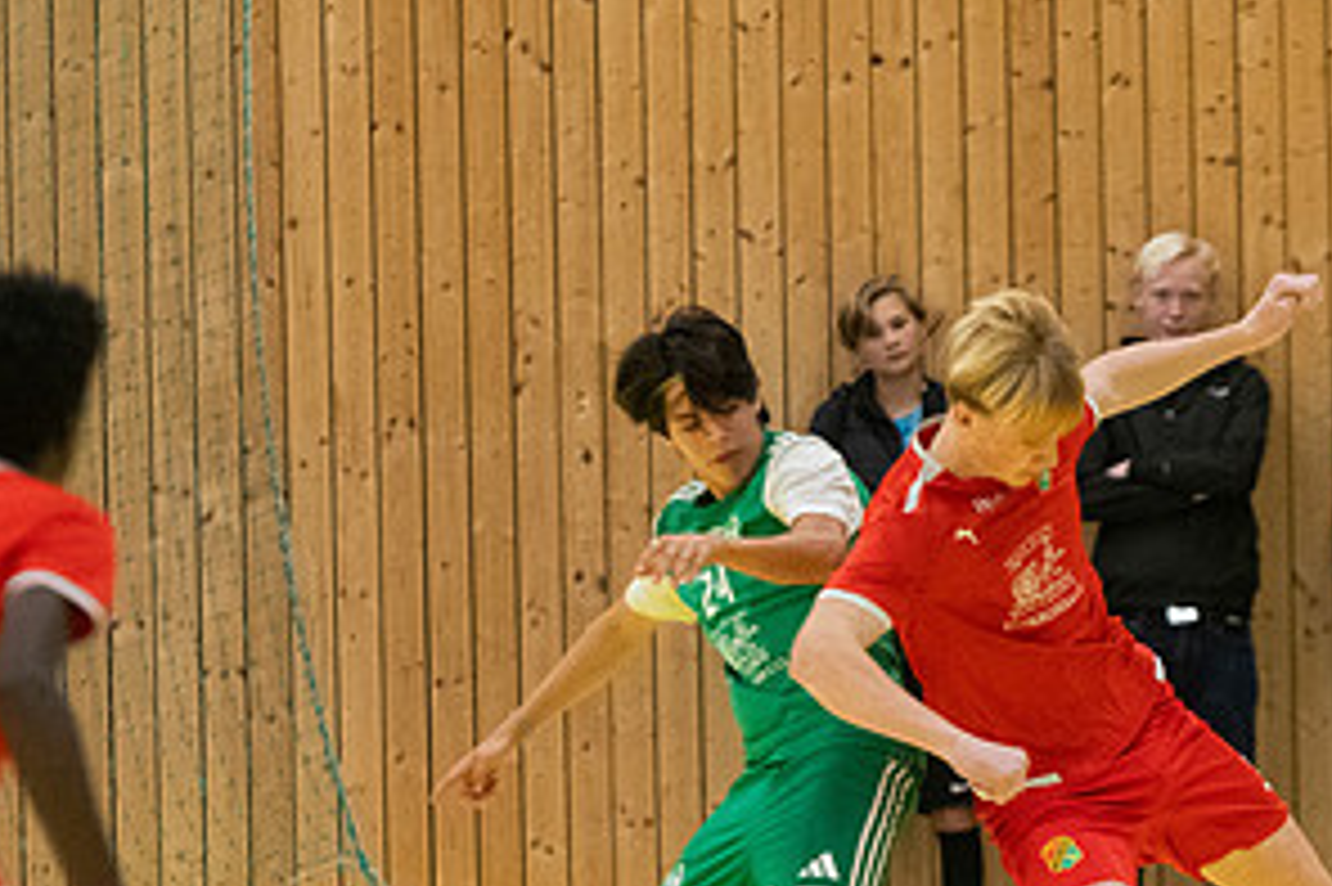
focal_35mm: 515
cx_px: 1044
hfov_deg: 4.0
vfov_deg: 2.7
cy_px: 785
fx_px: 19044
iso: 5600
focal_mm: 175
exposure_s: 1/640
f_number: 3.2
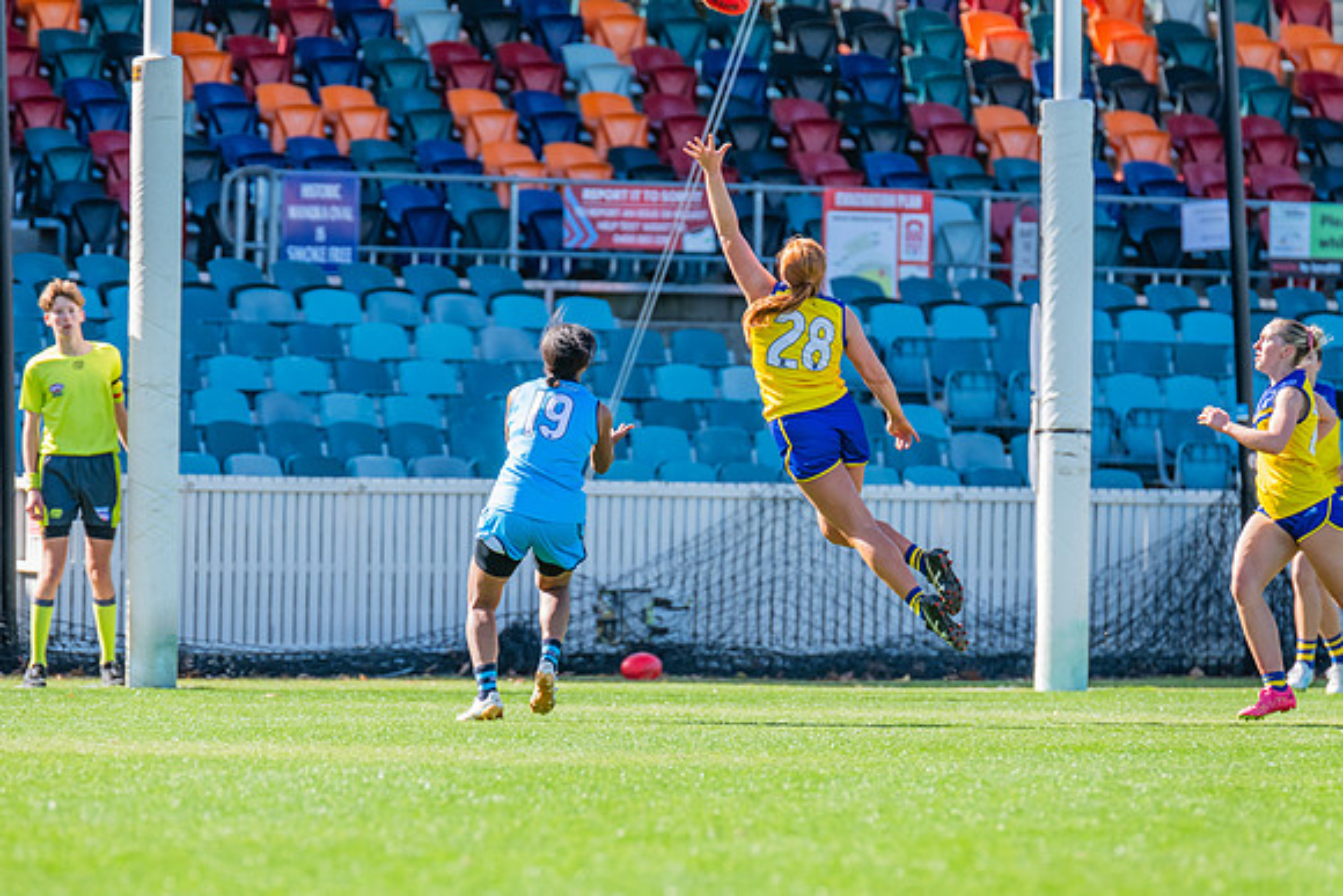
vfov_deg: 3.0
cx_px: 604
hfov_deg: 4.5
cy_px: 493
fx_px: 17257
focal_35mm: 462
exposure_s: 1/1250
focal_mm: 420
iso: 800
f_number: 6.3
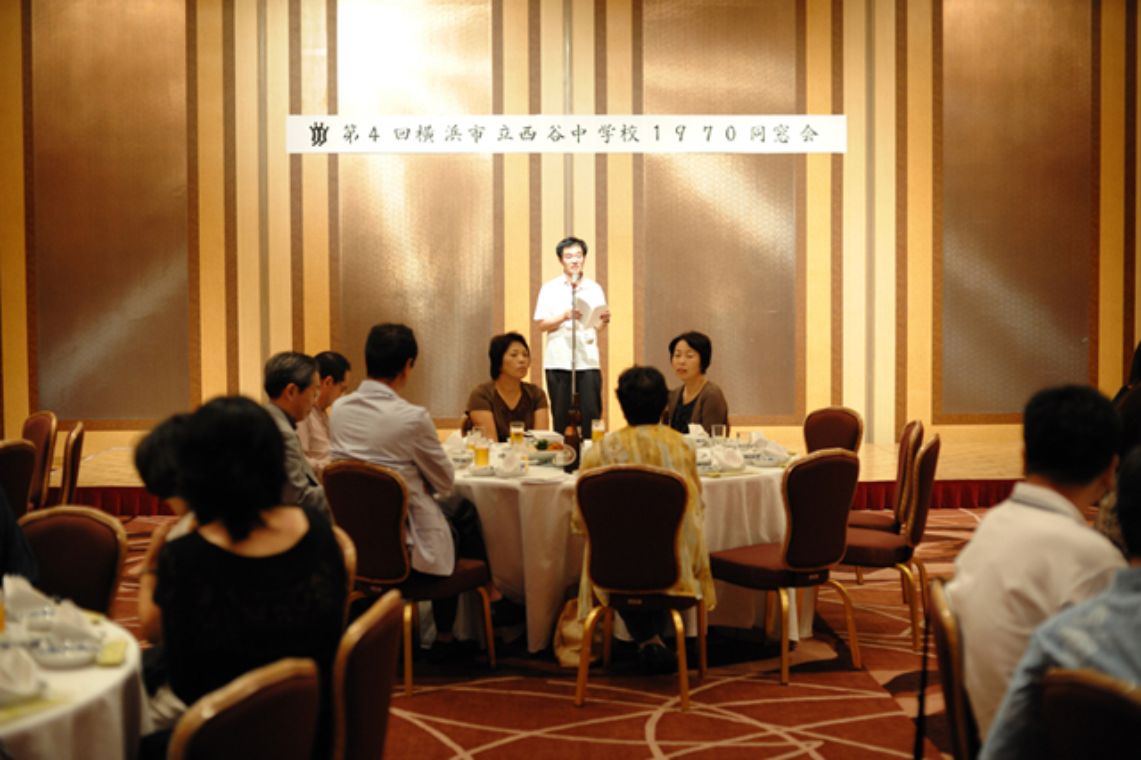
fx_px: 1584
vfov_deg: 27.0
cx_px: 570
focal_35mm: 50
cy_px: 380
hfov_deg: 39.6
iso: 1600
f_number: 2.8
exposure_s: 1/125
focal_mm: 50
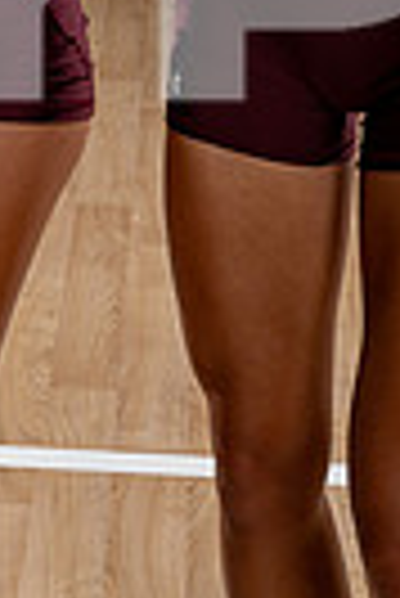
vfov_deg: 15.7
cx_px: 117
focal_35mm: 118
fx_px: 1961
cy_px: -351
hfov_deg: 11.6
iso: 100
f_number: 8
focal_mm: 35
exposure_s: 1/250
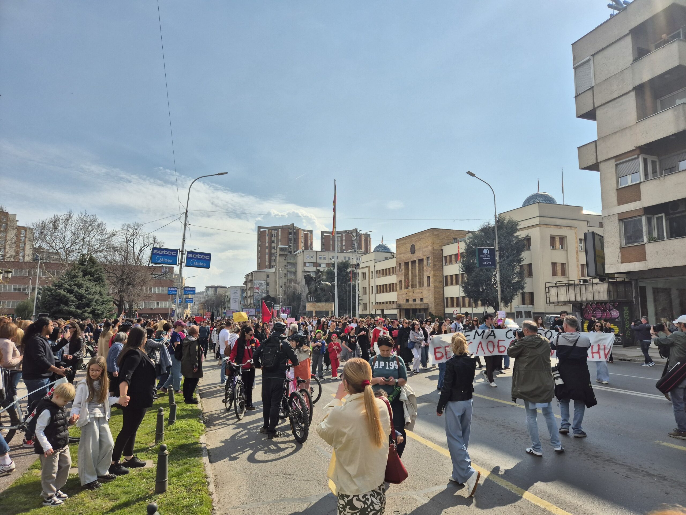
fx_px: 456
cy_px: 258
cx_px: 343
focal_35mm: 23
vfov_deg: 58.9
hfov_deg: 73.9
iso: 25
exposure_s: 1/4080
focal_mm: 5.4
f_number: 1.8
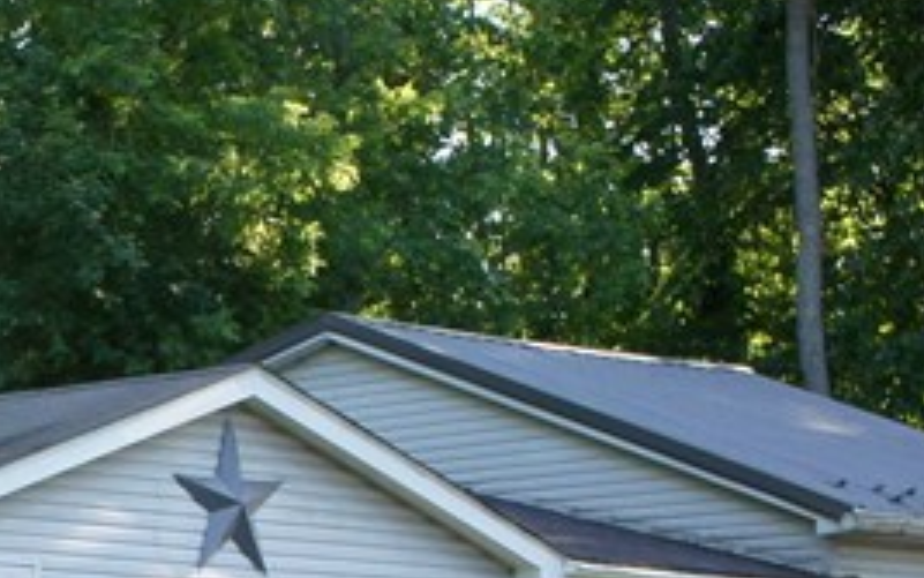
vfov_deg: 8.7
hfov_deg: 13.1
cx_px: -569
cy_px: 756
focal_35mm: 149
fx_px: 3753
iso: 200
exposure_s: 1/100
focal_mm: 24
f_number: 8
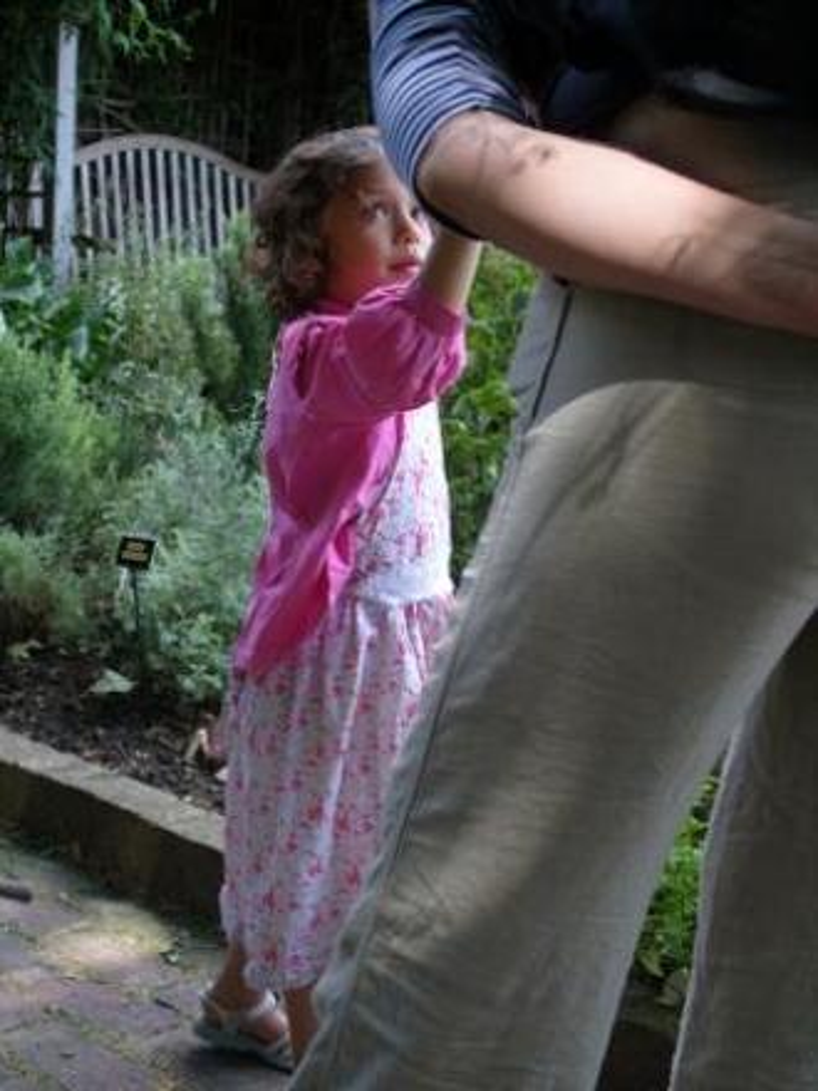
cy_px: 546
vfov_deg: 31.2
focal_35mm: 62
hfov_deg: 23.7
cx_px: 409
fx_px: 1953
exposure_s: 1/80
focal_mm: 12.8
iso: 80
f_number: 3.1
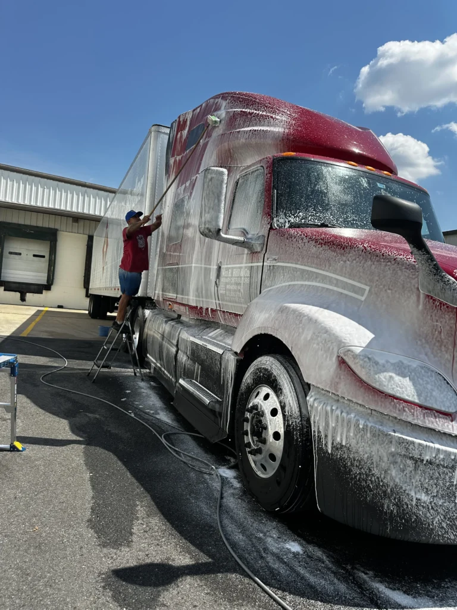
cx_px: 228
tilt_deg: +0.1
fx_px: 422
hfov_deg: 56.8
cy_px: 305
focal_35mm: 24
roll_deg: -5.8
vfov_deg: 71.6
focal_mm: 6.86
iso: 80
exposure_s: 1/4762
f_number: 1.78
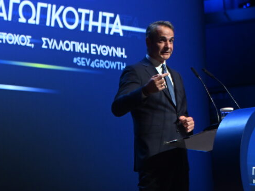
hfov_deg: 9.6
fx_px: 1525
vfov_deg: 7.2
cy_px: 79
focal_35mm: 207
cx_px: 152
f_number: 2.8
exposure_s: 1/320
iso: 2500
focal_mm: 92
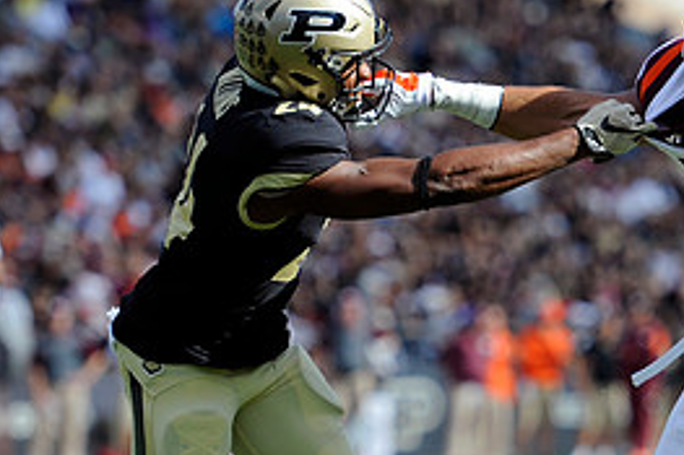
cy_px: 386
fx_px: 6911
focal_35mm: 364
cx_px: 580
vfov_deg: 3.8
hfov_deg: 5.7
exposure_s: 1/3200
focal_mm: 165
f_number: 3.2
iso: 320
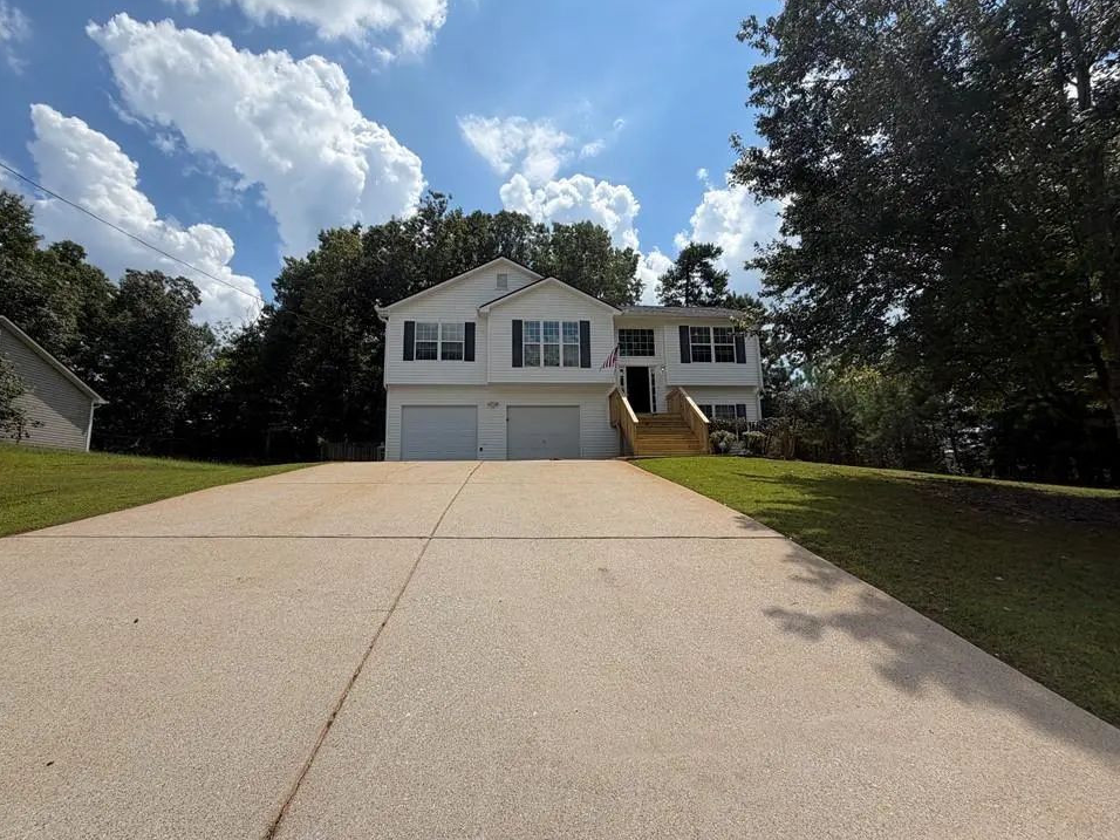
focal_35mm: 15
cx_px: 559
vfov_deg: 81.7
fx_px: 485
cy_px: 429
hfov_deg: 98.2
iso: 20
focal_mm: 2.22
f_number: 2.2
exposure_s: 1/1285
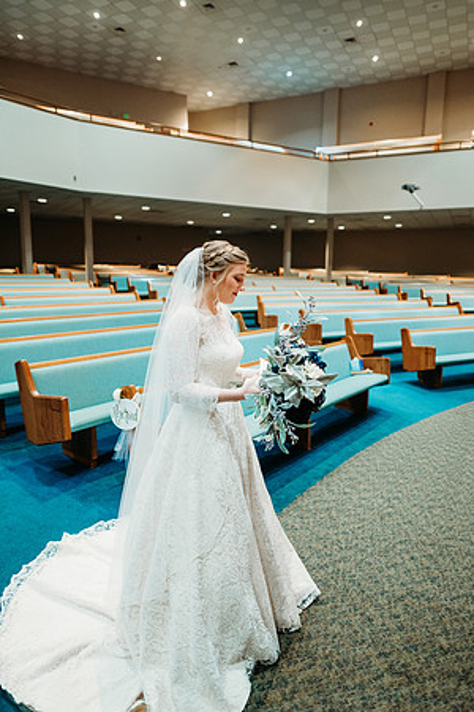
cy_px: 356
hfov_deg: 53.1
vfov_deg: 73.7
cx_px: 237
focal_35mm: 24
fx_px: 474
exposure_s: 1/100
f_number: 1.8
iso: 2000
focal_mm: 24
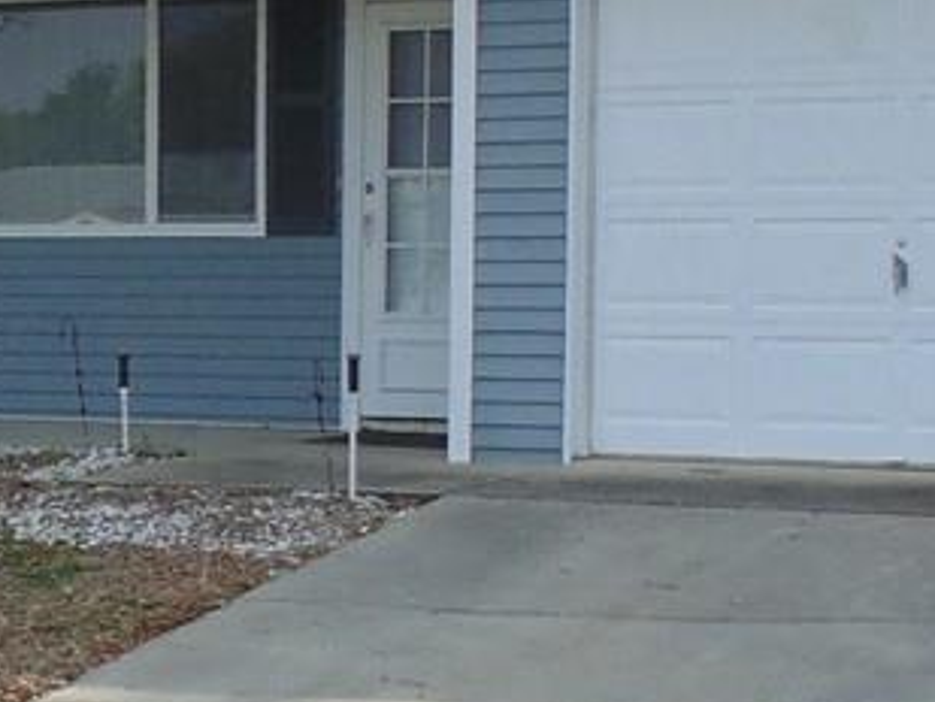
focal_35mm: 114
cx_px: -118
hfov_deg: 16.7
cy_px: 554
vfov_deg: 12.9
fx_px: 3080
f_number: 3.1
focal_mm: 4
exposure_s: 1/640
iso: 80
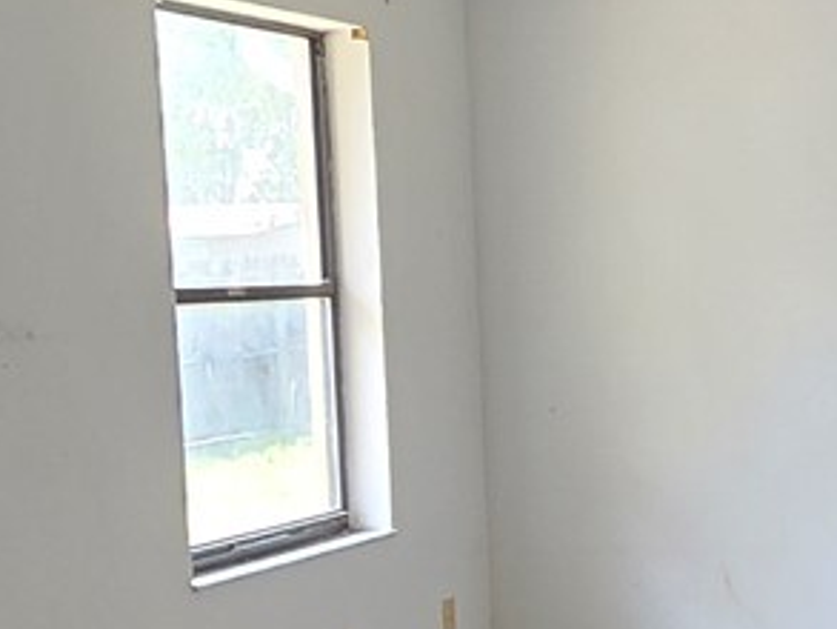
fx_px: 1717
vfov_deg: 20.4
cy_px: 538
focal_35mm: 71
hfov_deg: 26.3
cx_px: 777
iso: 80
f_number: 2.2
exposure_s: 1/60
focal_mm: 2.2
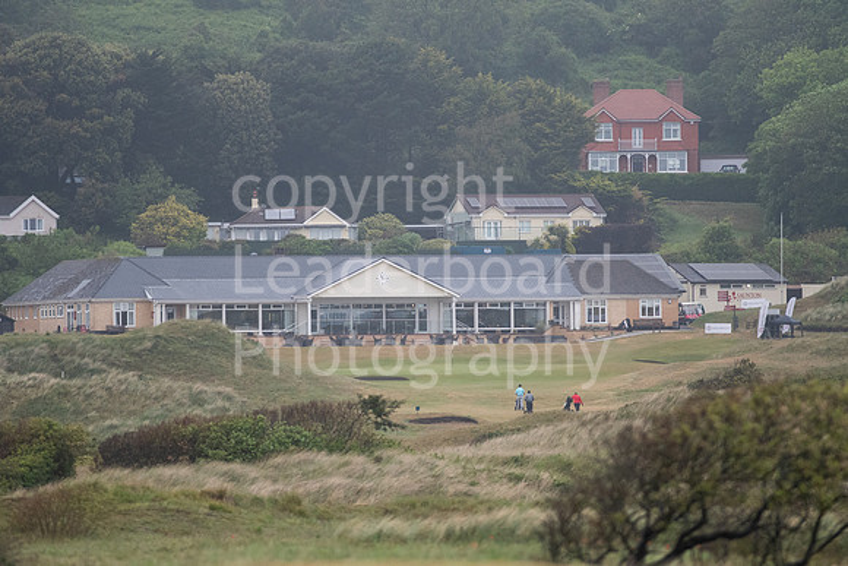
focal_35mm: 450
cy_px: 283
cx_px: 424
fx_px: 10602
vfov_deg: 3.1
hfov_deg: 4.6
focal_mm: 300
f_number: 4
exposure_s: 1/3200
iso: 1600
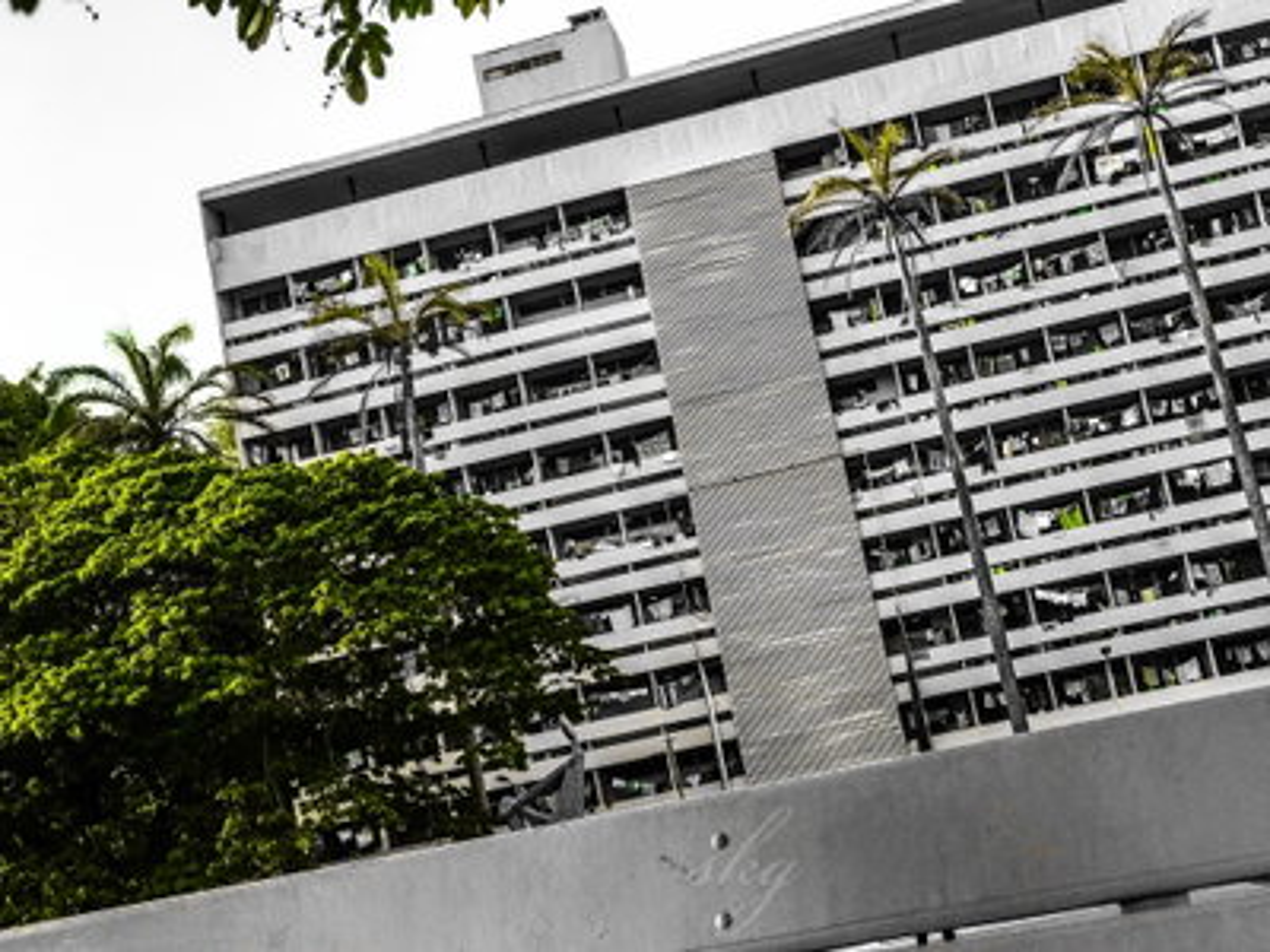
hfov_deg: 33.8
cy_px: 476
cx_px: 635
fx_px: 2091
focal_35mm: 57
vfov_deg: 25.7
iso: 20
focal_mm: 6.6
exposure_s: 1/239
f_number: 2.8
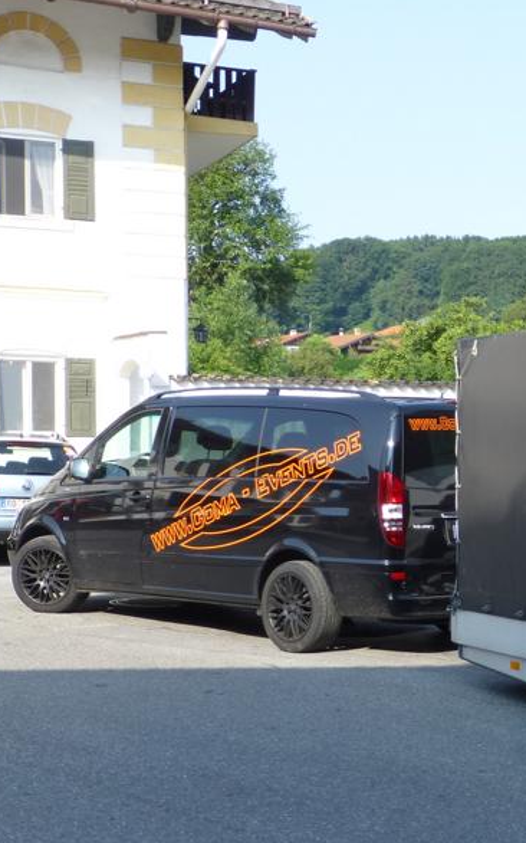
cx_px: 625
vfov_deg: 32.3
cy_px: 522
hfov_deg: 19.5
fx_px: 1446
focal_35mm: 63
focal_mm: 6.1
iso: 100
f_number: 3.7
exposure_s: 1/320
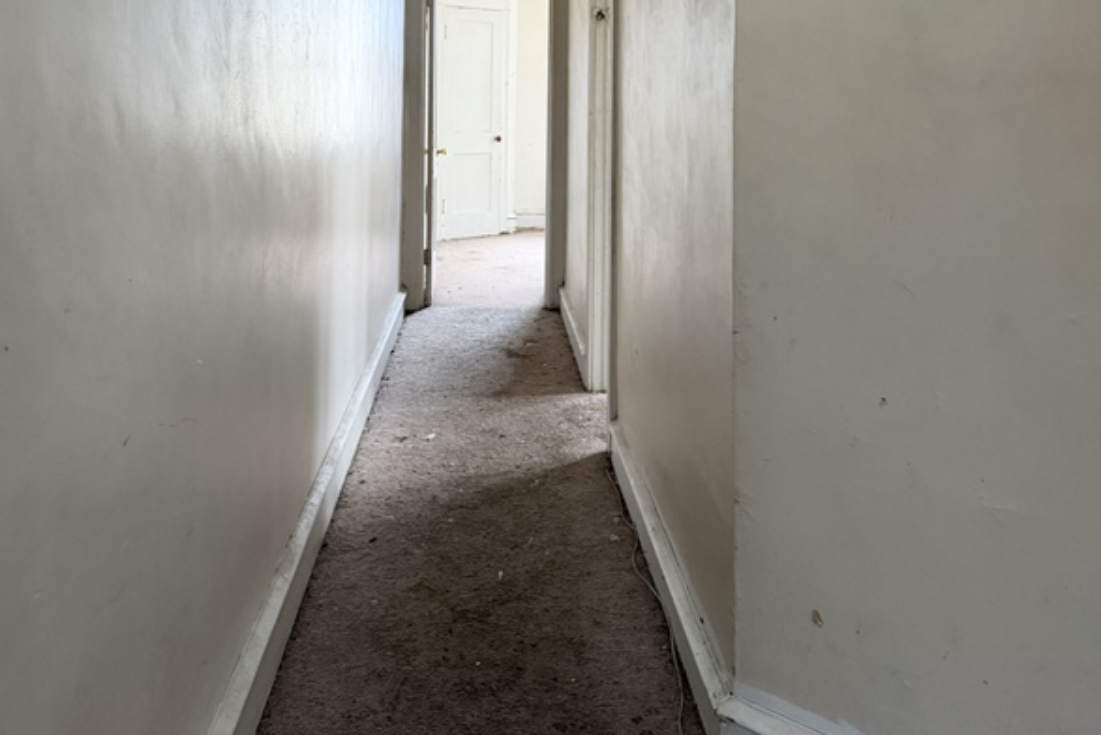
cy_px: 118
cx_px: 559
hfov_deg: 55.8
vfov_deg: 37.2
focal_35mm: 34
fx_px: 1040
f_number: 1.78
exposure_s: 1/60
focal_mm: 6.76
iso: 500
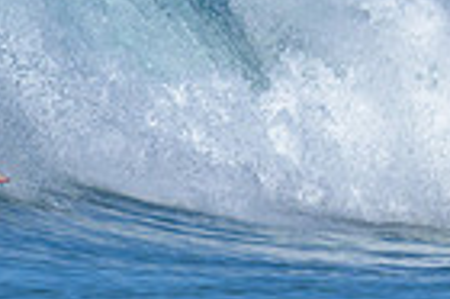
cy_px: 8
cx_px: -298
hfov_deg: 0.5
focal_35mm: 4553
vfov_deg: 0.3
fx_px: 56846
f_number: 6.3
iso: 200
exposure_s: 1/2000
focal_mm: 800
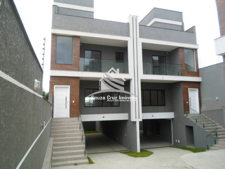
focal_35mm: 25
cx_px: 112
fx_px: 162
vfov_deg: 54.9
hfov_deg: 69.4
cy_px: 84
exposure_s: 1/350
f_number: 2.5
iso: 80
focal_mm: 4.5
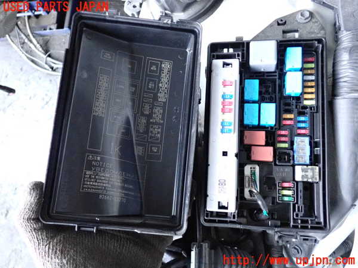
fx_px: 310
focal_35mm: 30
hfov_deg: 60.0
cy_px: 134
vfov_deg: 46.8
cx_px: 179
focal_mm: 5.4
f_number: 2.3
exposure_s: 1/125
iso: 3200
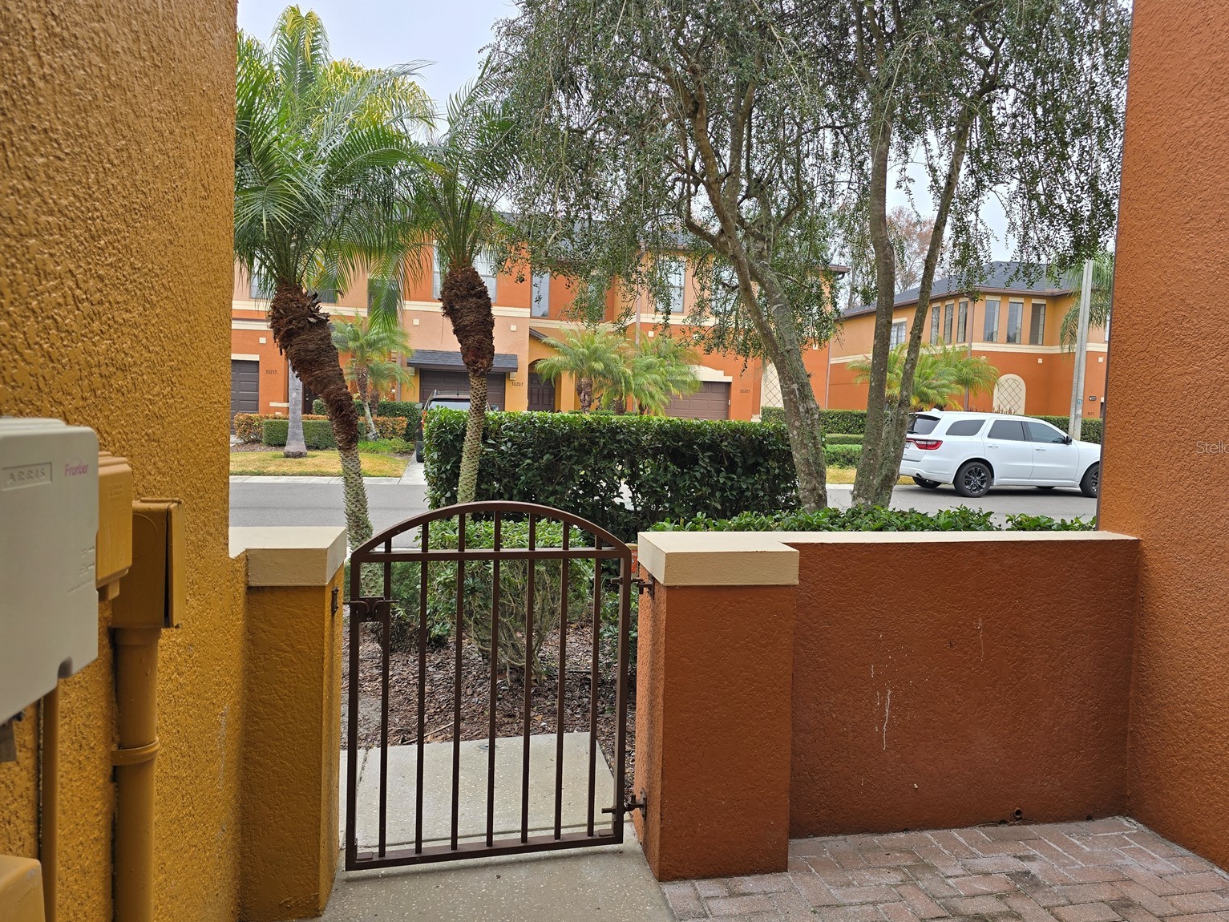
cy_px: 447
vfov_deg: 56.8
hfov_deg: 71.6
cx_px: 630
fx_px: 852
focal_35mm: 24
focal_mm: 6.3
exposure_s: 1/223
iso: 12
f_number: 1.7
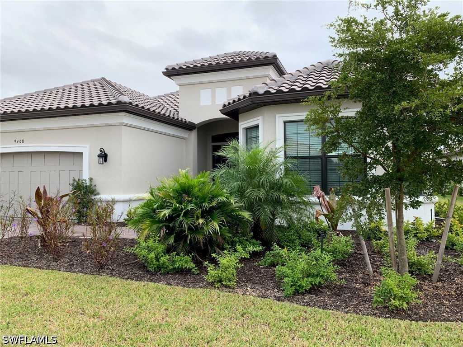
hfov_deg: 67.3
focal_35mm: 26
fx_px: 348
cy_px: 174
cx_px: 232
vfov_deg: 53.1
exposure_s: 1/122
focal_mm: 4.25
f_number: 1.8
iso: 25
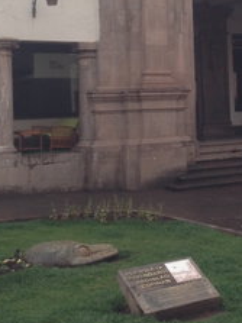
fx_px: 737
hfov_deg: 17.9
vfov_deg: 24.1
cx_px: 270
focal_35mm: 79
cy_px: 35
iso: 50
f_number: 2.4
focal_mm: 4.12
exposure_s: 1/553
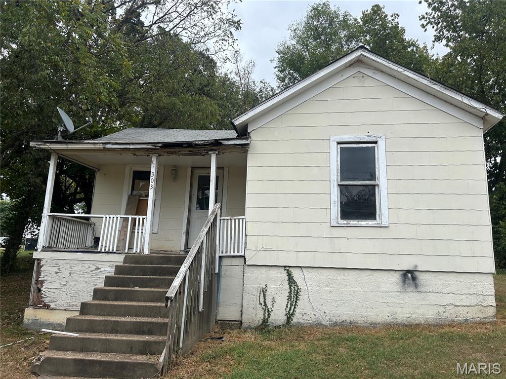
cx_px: 253
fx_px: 380
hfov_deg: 67.3
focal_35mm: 26
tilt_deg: +9.9
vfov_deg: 53.1
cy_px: 190
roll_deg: -1.2
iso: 50
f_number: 1.5
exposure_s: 1/1575
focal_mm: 5.7
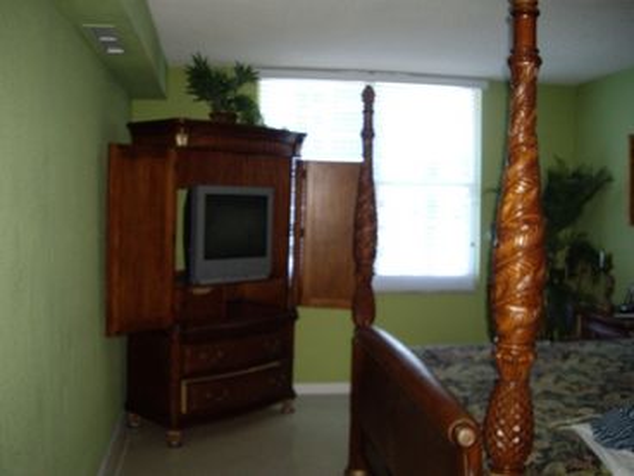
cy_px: 238
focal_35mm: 38
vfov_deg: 37.7
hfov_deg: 49.0
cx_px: 317
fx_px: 696
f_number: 2.7
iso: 200
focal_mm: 6.2
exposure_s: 1/40
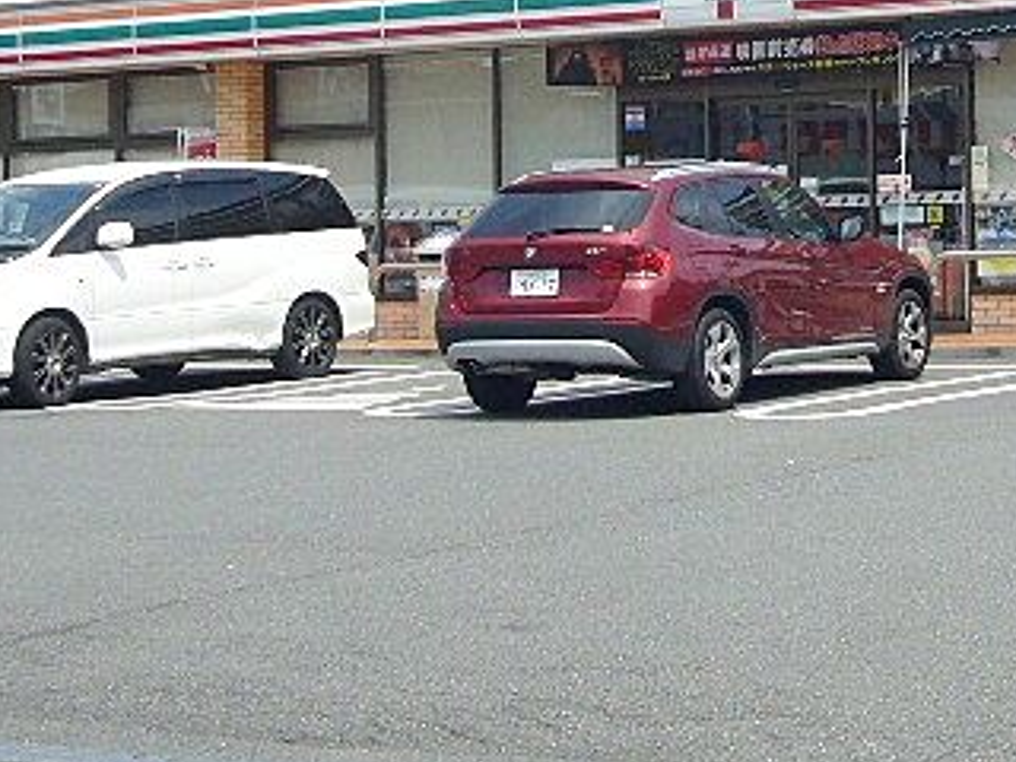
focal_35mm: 106
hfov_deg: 18.5
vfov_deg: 13.8
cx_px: 727
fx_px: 3111
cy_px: 73
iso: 80
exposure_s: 1/320
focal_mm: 6.4
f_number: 6.3
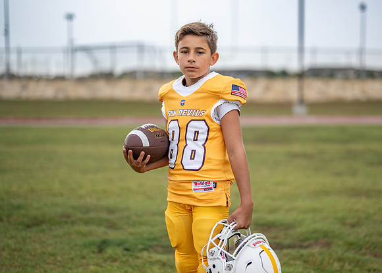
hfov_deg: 33.7
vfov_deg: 24.4
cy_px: 124
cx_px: 212
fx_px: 630
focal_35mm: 58
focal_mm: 50
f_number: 1.2
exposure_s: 1/1000
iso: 250
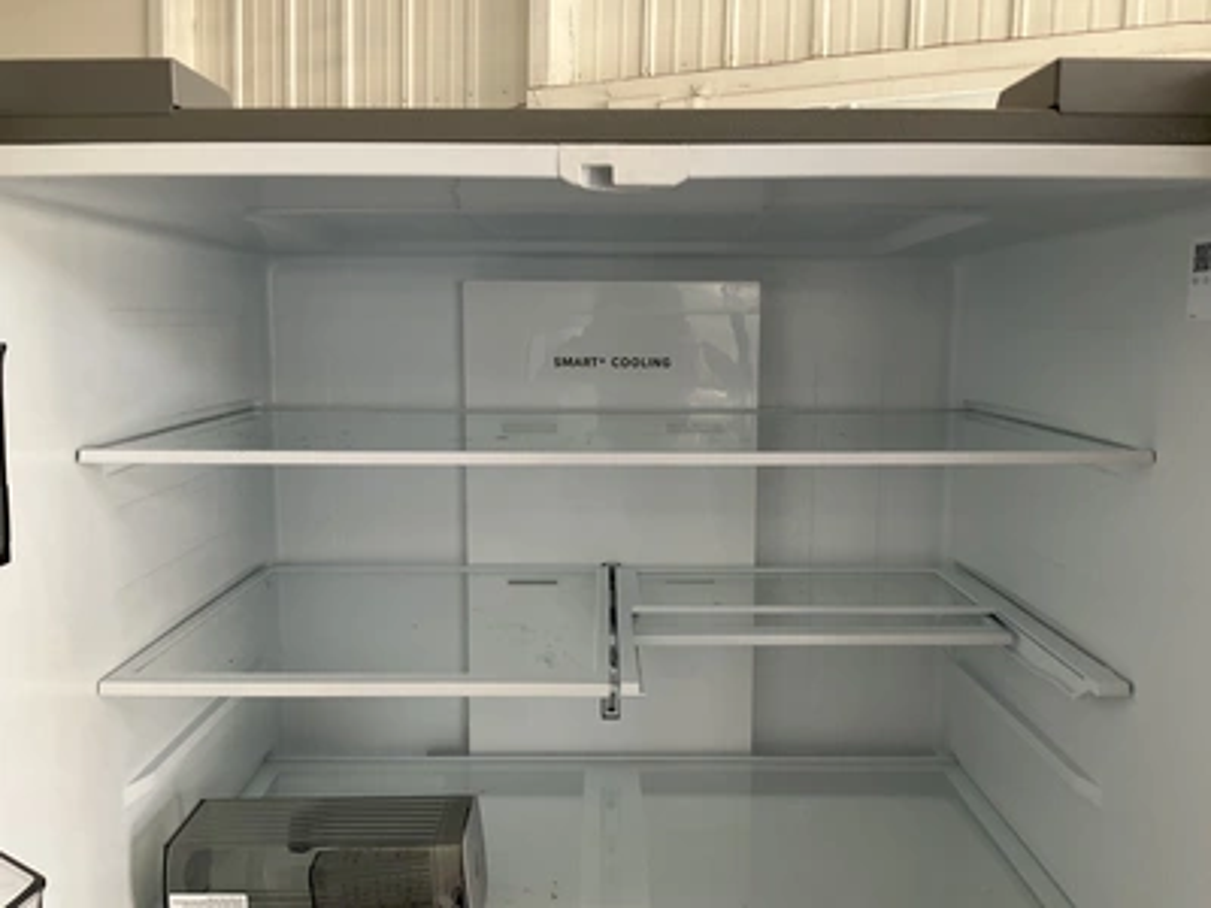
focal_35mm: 29
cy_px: 454
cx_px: 606
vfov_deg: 48.2
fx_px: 1015
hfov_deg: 61.7
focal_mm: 3
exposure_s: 1/60
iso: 40
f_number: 1.8
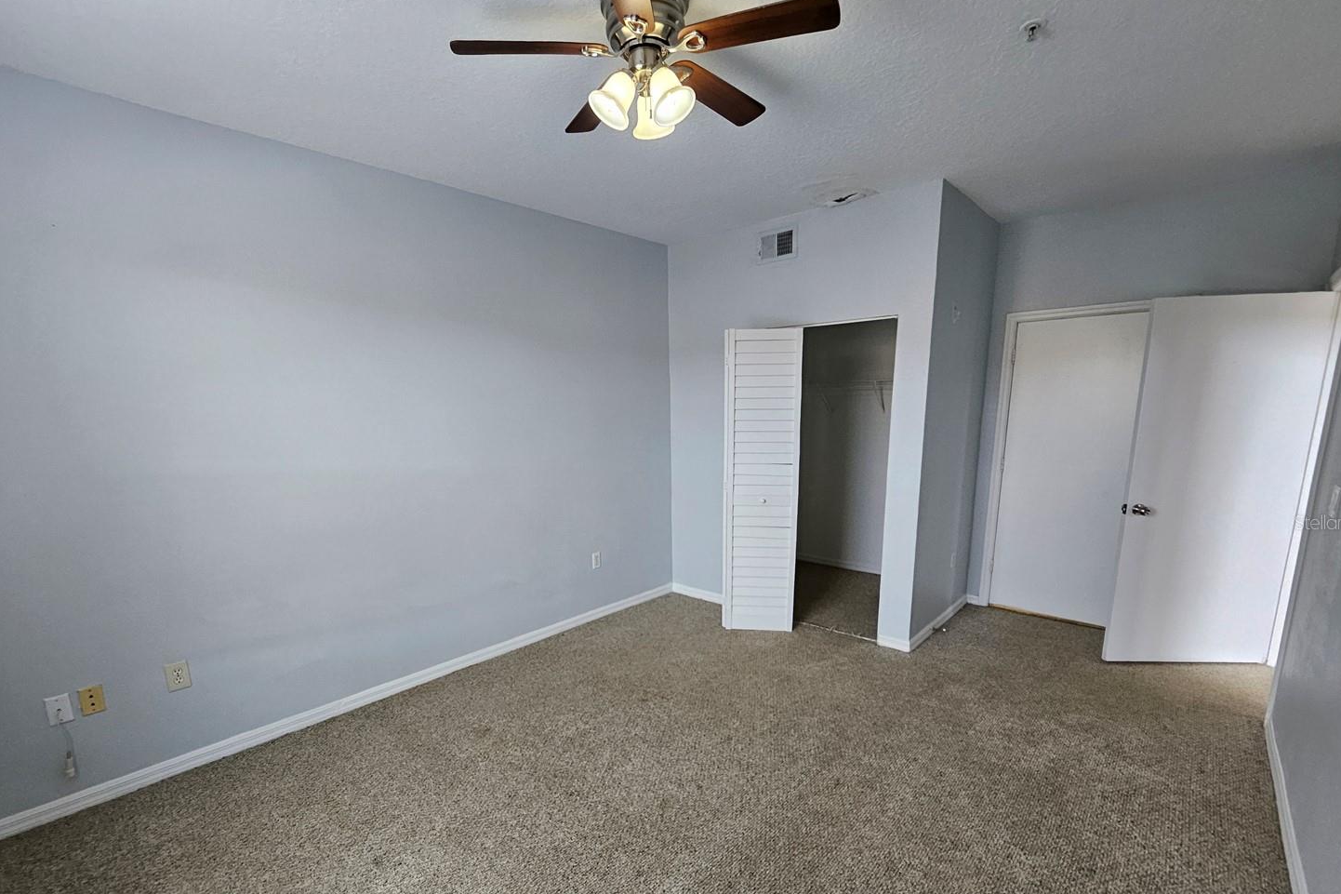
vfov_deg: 76.7
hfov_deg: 100.3
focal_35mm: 15
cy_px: 522
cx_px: 638
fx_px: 559
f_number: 2.2
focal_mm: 1.7
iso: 125
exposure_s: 1/60
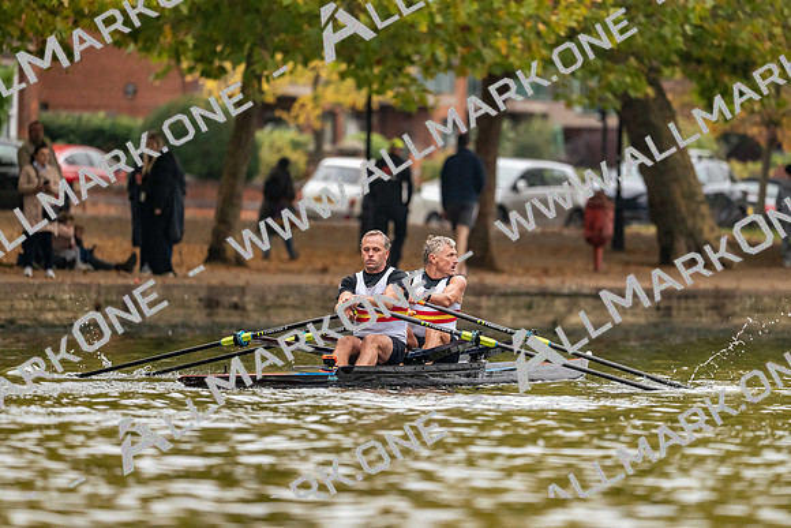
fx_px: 8791
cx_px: 396
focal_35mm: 400
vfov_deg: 3.4
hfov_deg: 5.2
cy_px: 264
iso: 2500
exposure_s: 1/2500
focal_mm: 400
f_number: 4.5
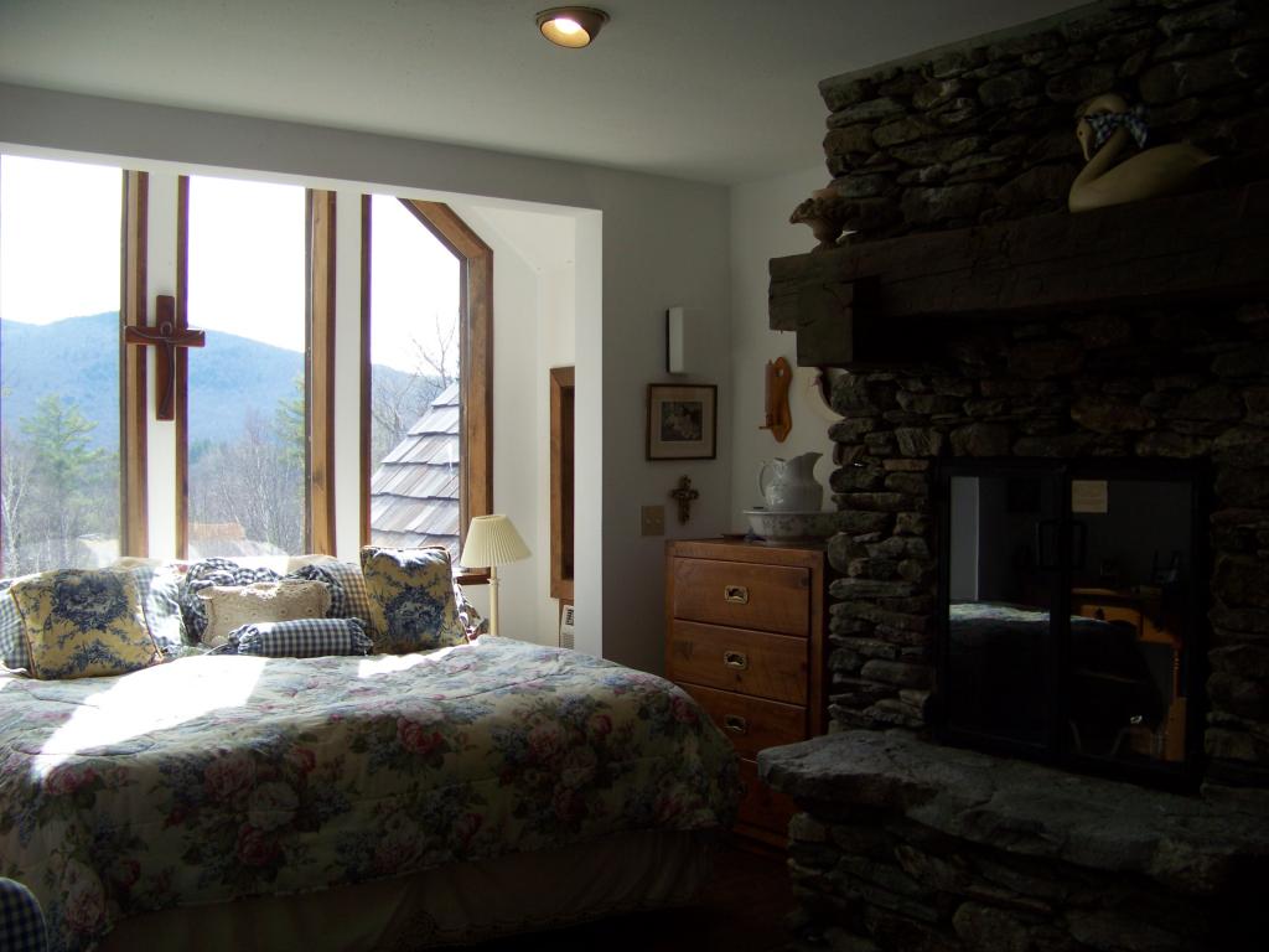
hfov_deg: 51.4
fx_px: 1320
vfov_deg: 39.7
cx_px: 634
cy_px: 476
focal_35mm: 36
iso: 69
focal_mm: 5.85
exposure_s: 1/200
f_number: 2.8
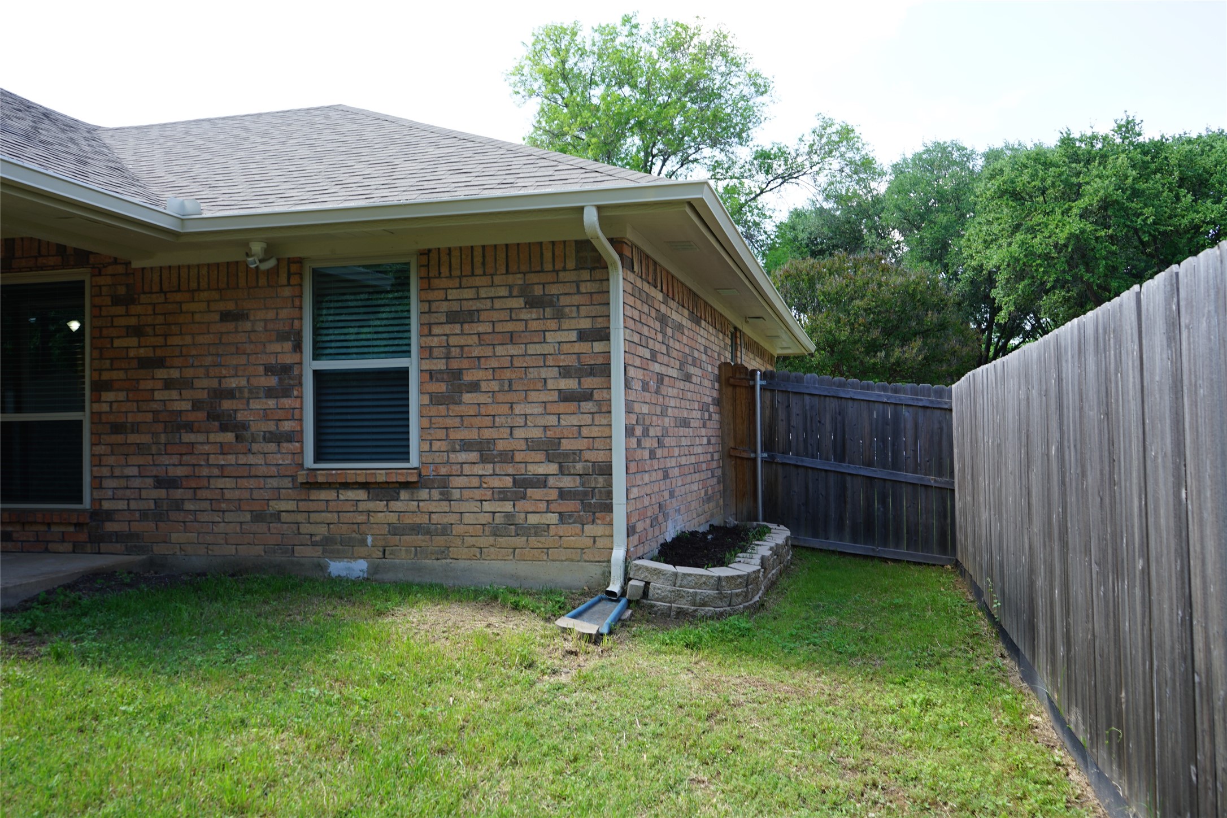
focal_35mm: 29
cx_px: 614
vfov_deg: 45.0
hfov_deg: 63.7
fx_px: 988
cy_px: 409
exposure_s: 1/80
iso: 100
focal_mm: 29
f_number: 6.3
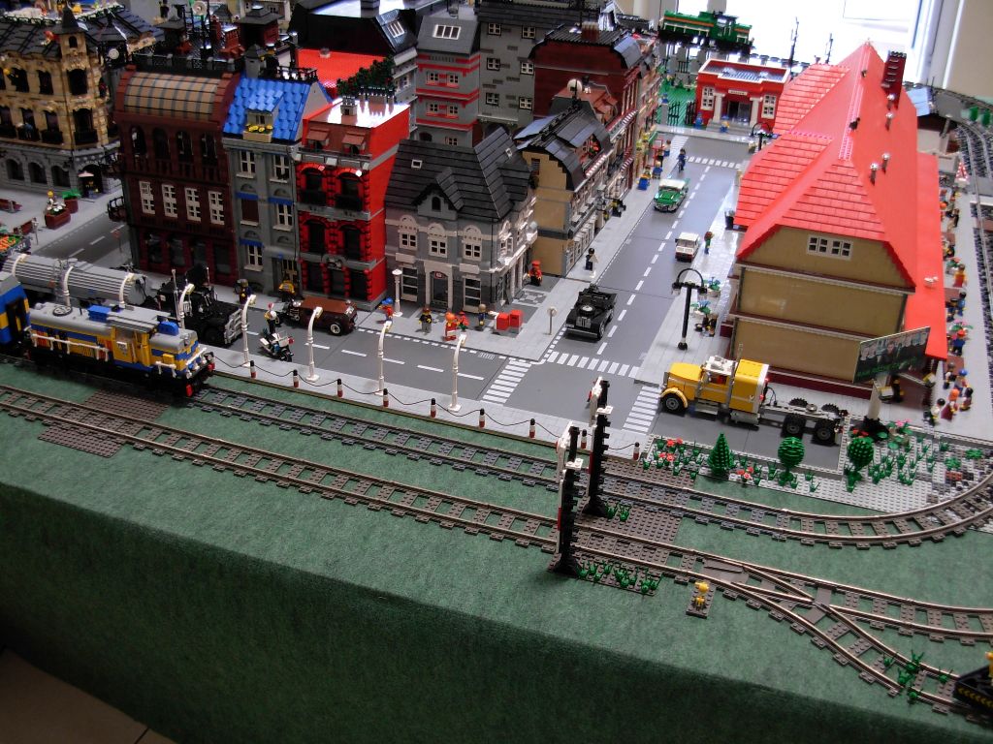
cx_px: 496
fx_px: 1090
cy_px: 372
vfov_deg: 37.7
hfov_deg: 49.0
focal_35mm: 38
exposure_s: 1/5.6
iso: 79
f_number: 2.9
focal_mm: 6.3
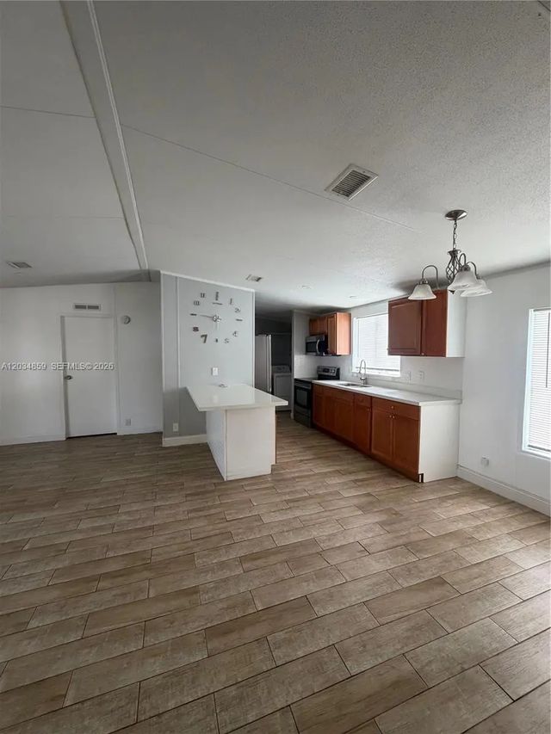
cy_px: 367
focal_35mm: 14
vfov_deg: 102.1
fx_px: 297
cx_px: 276
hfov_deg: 85.7
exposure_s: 1/121
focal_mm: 2.22
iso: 320
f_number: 2.2
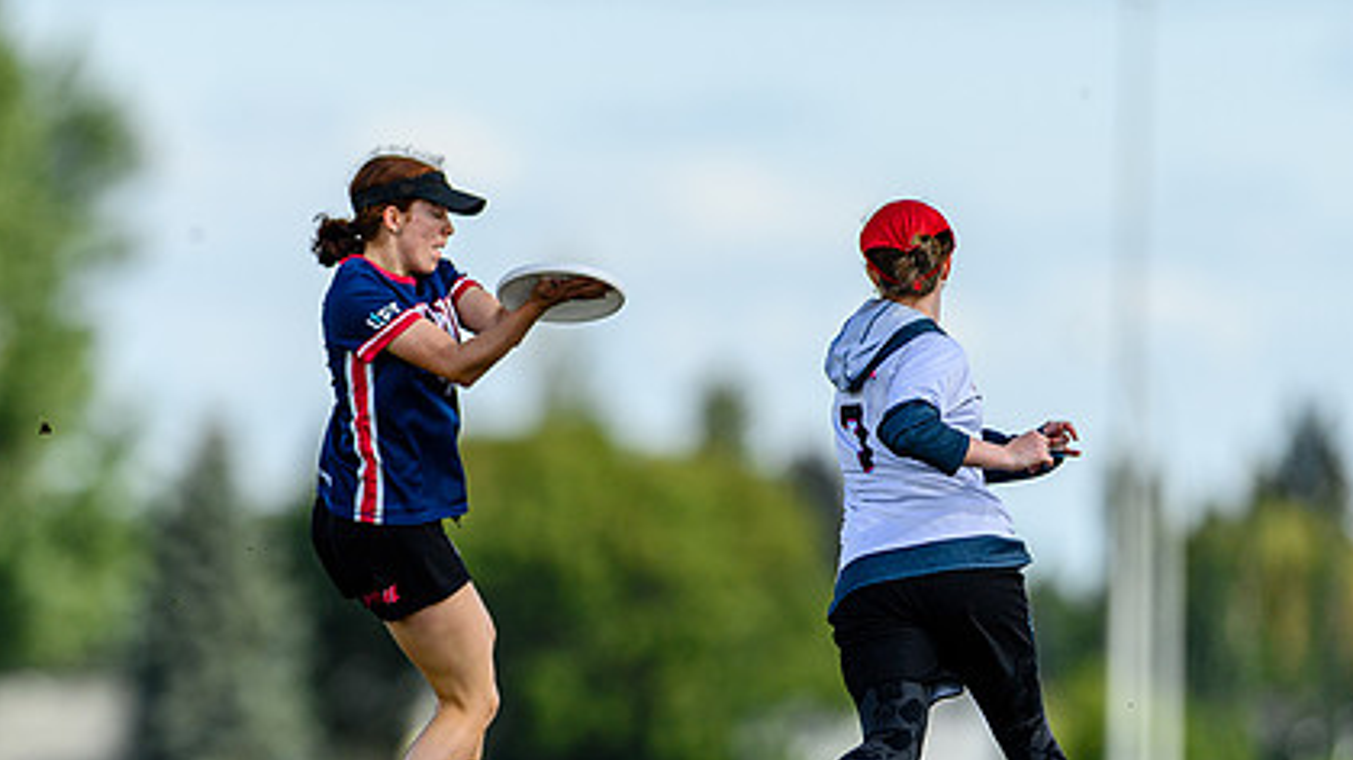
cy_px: 543
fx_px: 31420
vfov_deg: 1.4
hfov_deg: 2.5
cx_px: 361
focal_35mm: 876
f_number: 3.2
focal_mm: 400
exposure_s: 1/2000
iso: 125
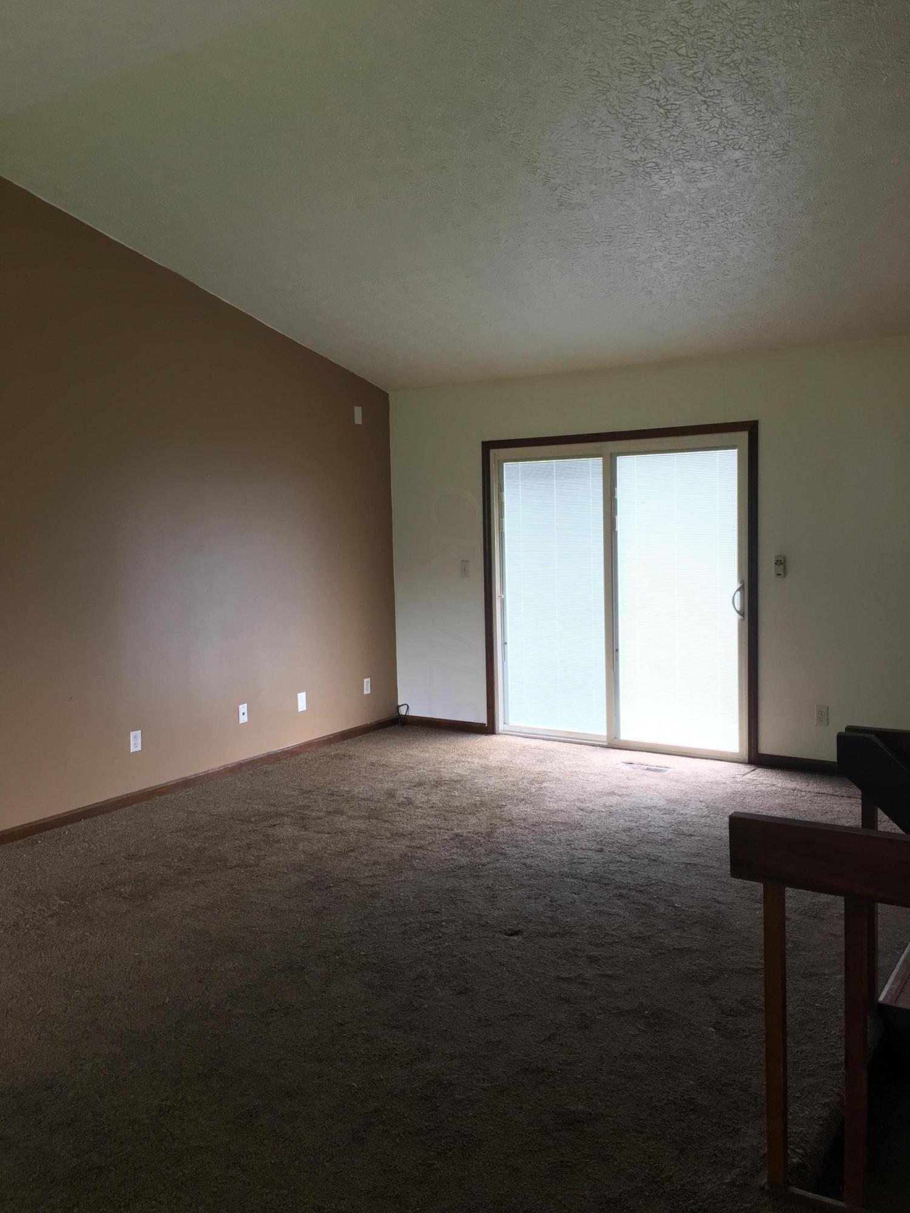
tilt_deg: -4.1
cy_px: 606
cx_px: 455
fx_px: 1016
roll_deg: +2.3
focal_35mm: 29
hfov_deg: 48.2
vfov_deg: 61.7
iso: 50
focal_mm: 4.15
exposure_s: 1/30
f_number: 2.2
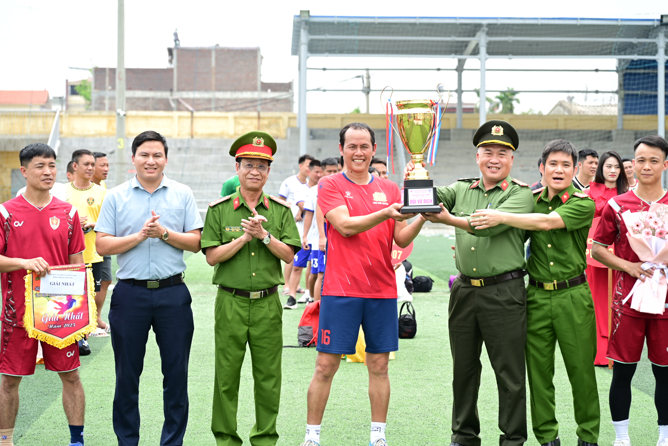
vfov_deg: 16.3
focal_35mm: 84
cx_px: 334
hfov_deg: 24.2
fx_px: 1559
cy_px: 223
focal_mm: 84
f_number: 4
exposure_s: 1/200
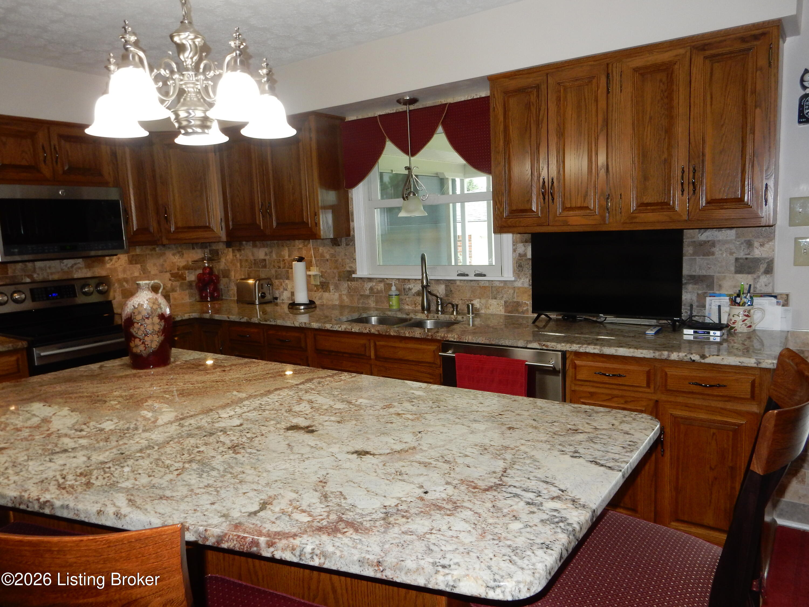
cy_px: 304
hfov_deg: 69.4
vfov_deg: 54.9
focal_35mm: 25
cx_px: 404
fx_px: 584
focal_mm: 4.5
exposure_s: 1/30
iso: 200
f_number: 3.7
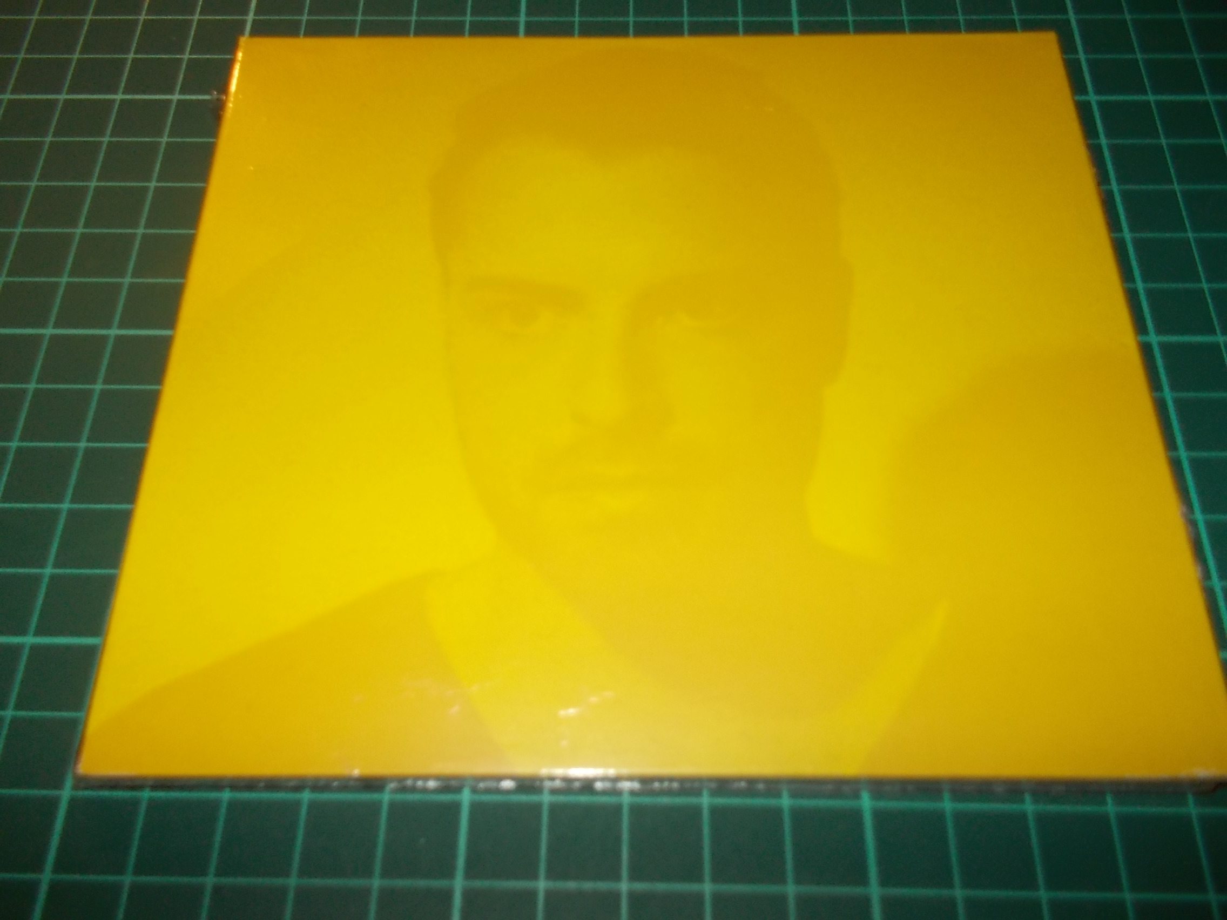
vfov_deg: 48.2
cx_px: 614
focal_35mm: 29
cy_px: 460
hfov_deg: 61.7
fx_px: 1028
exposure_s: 1/30
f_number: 3.3
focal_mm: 4.1
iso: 200
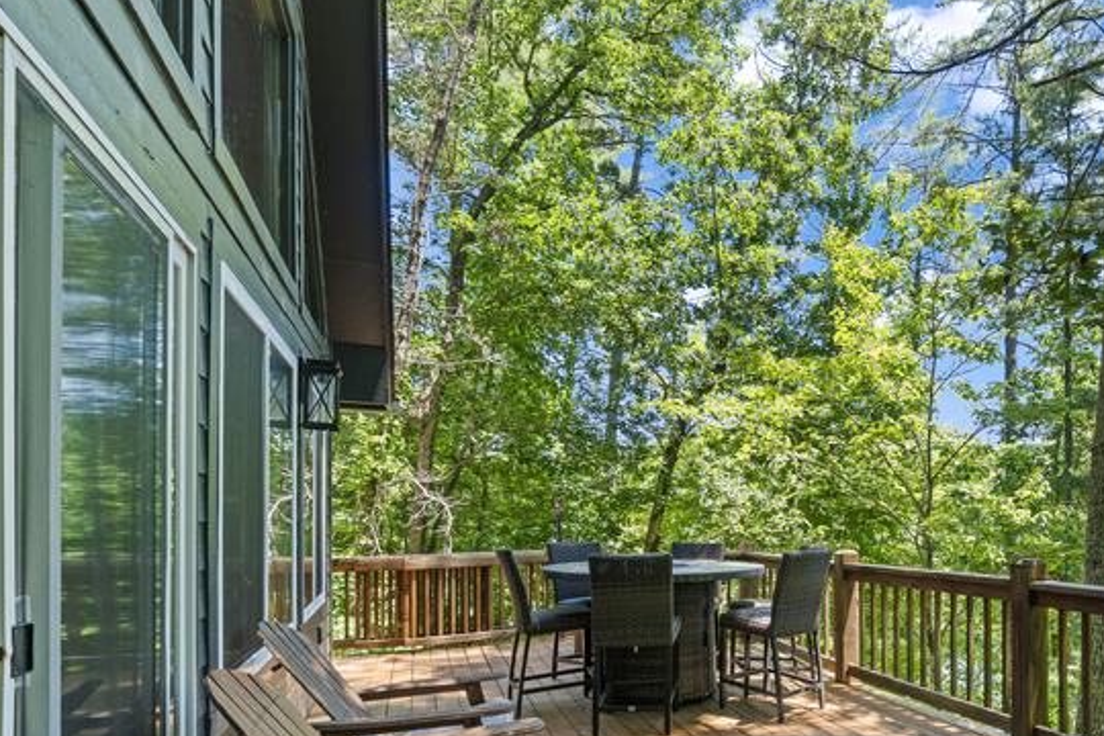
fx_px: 759
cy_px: 527
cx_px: 814
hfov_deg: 67.9
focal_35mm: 25
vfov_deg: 50.2
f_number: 4.5
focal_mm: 11
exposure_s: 1/50
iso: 250
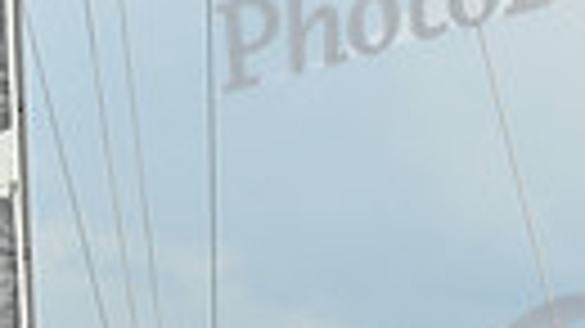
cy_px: 685
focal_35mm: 327
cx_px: -14
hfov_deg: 6.6
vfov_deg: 3.7
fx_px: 5070
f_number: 7.1
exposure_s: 1/1600
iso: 320
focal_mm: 70
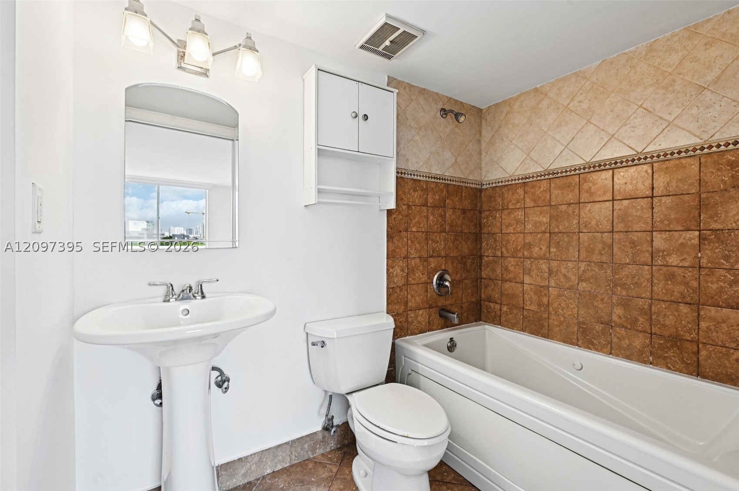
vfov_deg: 73.6
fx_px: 328
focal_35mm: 16
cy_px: 246
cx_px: 370
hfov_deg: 96.8
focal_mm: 16
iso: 110
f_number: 8
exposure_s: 1/15
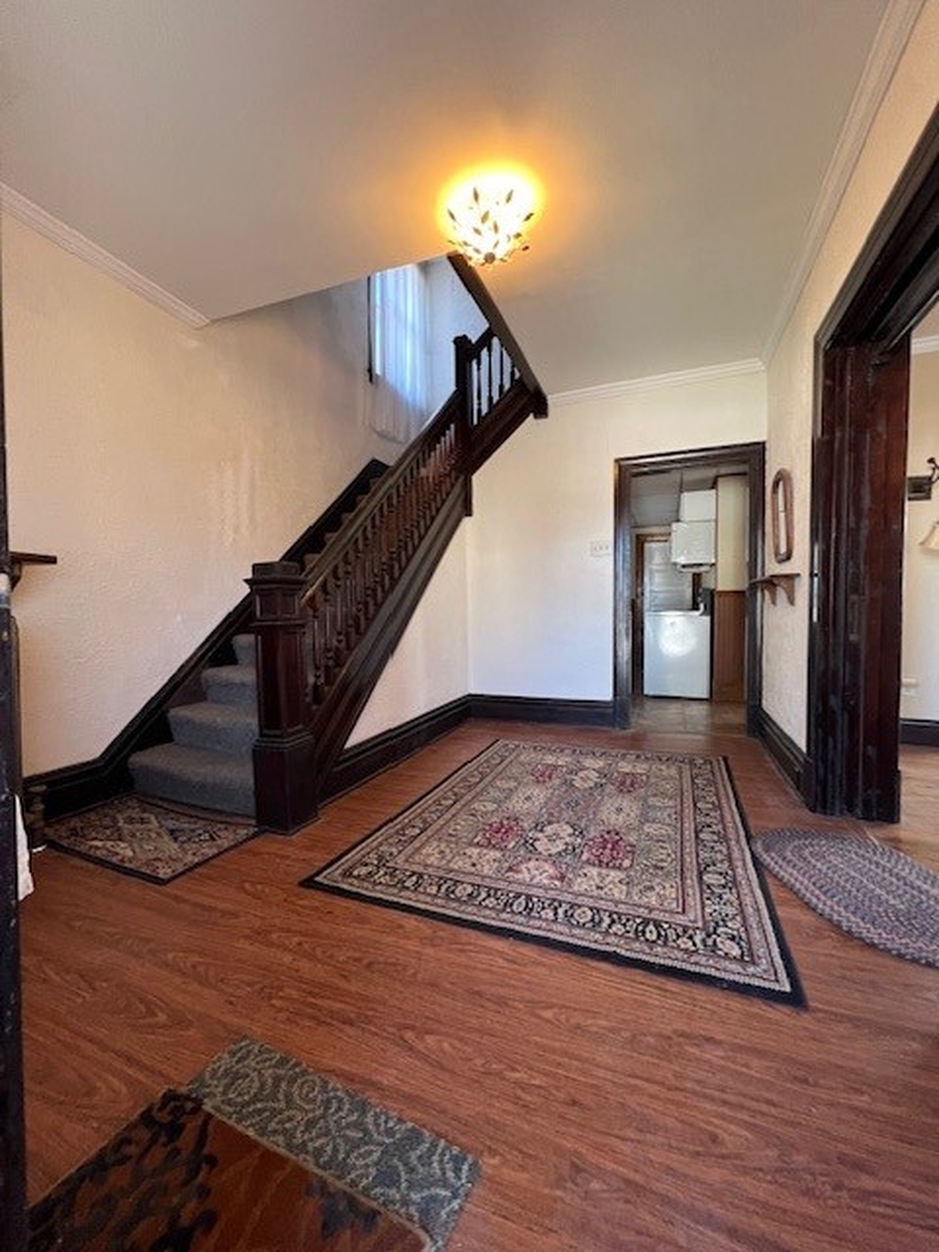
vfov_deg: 106.2
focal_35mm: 13
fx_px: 470
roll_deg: -1.0
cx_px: 470
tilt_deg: +0.4
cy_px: 626
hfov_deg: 89.9
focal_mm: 1.57
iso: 160
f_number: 1.8
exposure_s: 1/60
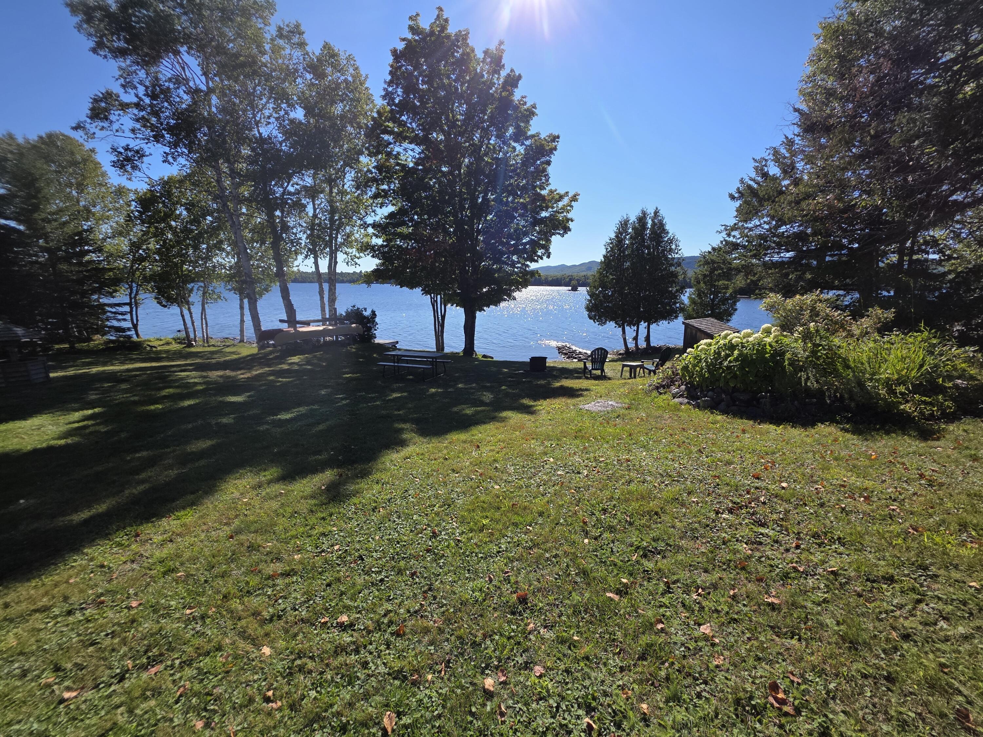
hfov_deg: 106.2
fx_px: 369
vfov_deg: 89.9
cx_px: 492
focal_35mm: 13
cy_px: 368
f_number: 1.9
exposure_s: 1/1695
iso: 40
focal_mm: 2.2
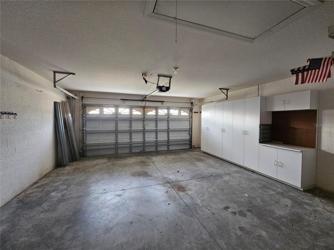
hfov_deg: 106.2
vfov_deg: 89.9
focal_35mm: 13
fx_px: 125
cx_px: 167
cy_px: 125
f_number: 2.2
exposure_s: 1/30
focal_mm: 2.2
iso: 640
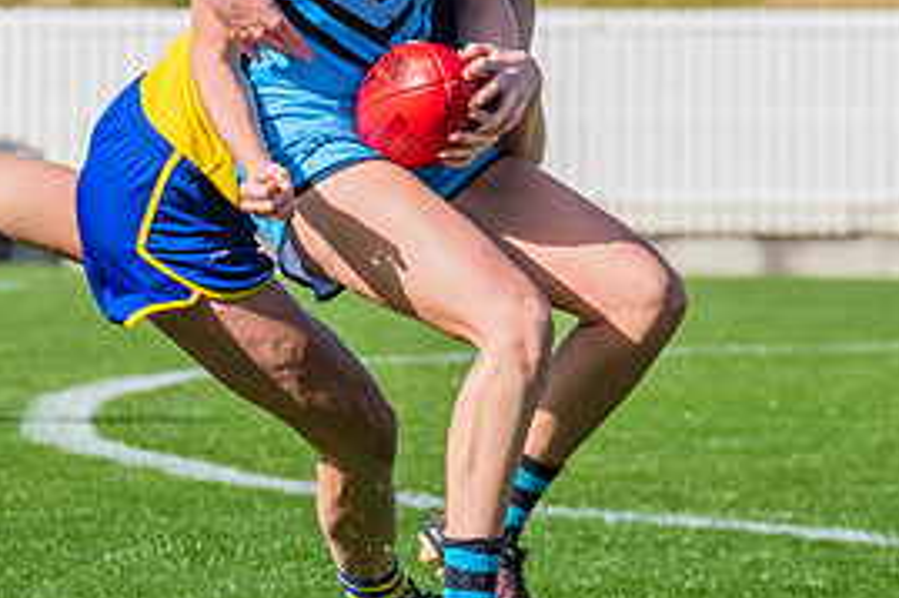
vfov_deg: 1.3
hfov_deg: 1.9
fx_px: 27377
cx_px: 580
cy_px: 265
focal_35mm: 1097
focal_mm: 330
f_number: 11
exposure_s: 1/1250
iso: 800
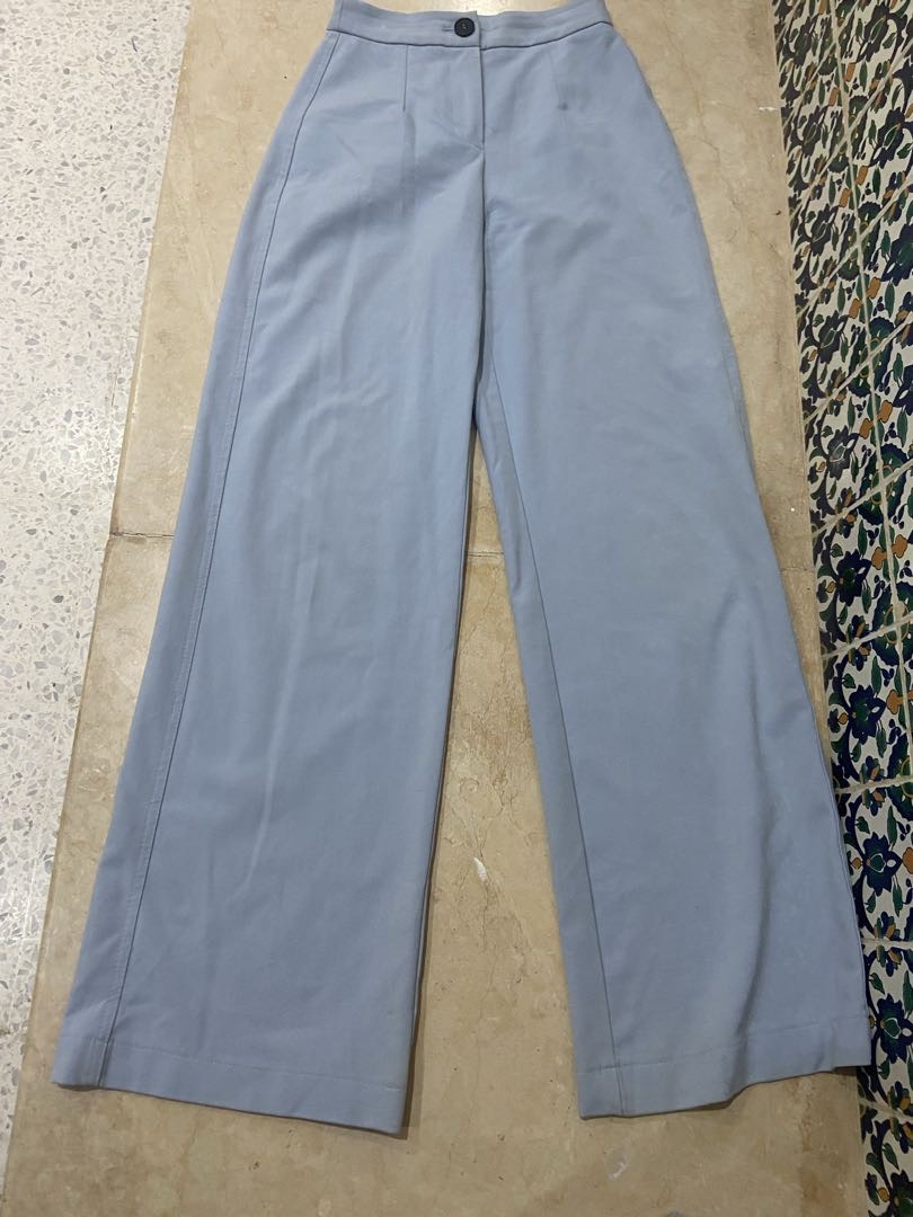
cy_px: 608
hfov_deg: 53.1
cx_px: 456
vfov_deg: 67.3
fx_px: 914
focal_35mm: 26
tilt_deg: -72.8
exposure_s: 1/60
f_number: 1.8
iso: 200
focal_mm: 4.25
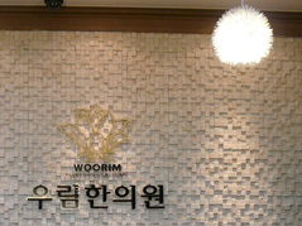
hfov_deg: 28.7
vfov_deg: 21.3
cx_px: 94
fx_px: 584
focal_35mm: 67
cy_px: 217
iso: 100
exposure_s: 1/15
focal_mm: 4.6
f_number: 2.8
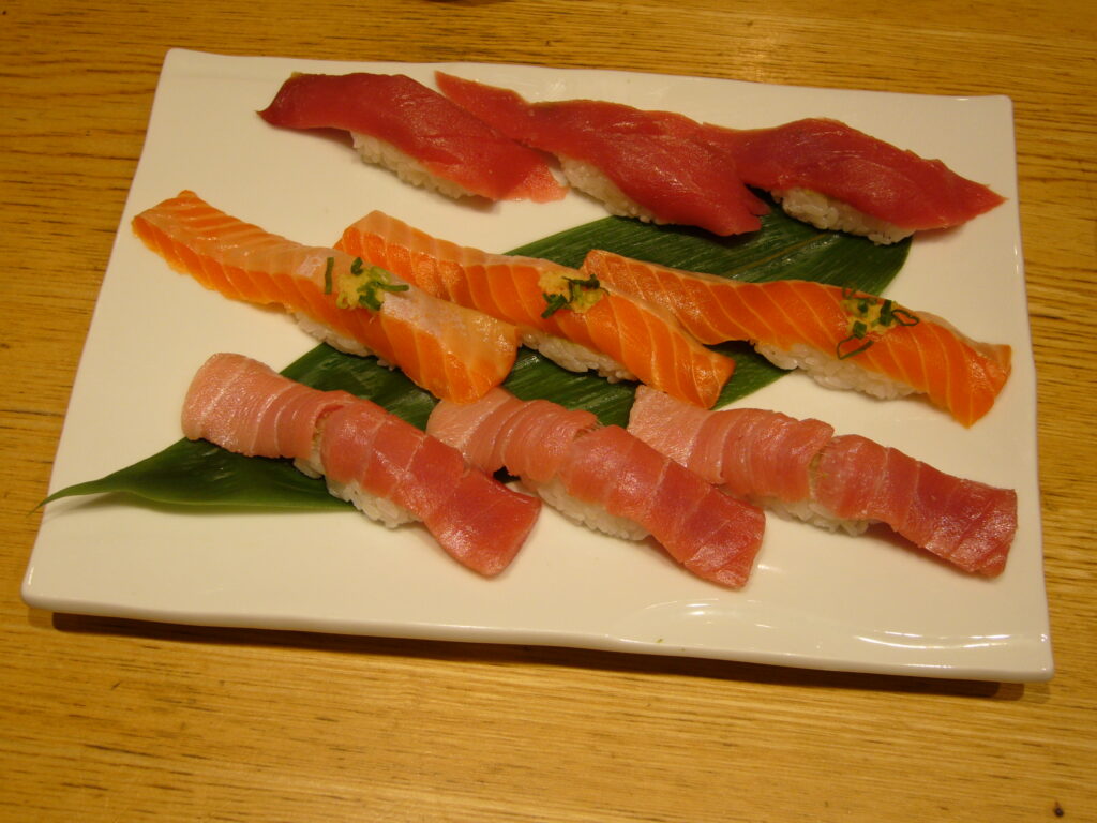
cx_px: 548
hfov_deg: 42.1
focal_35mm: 45
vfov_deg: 32.2
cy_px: 412
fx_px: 1426
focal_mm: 7.5
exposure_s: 1/60
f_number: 3.2
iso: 80
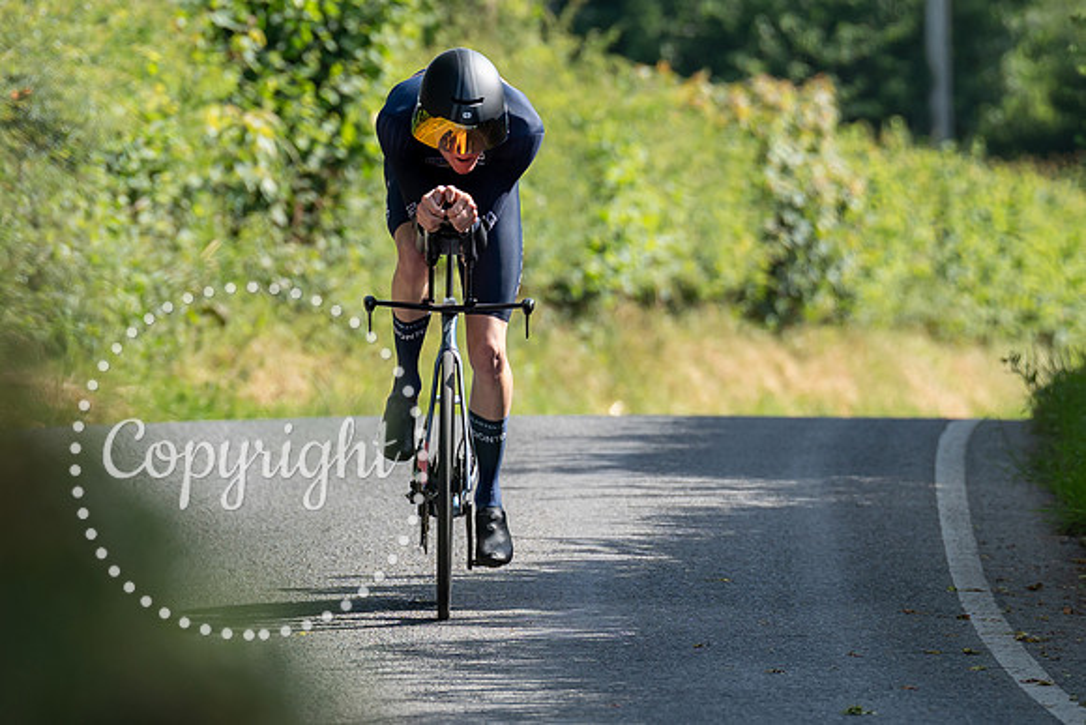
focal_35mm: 499
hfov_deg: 4.1
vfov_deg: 2.8
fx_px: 15059
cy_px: 456
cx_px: 487
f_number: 4
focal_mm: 200
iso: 400
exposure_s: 1/1000
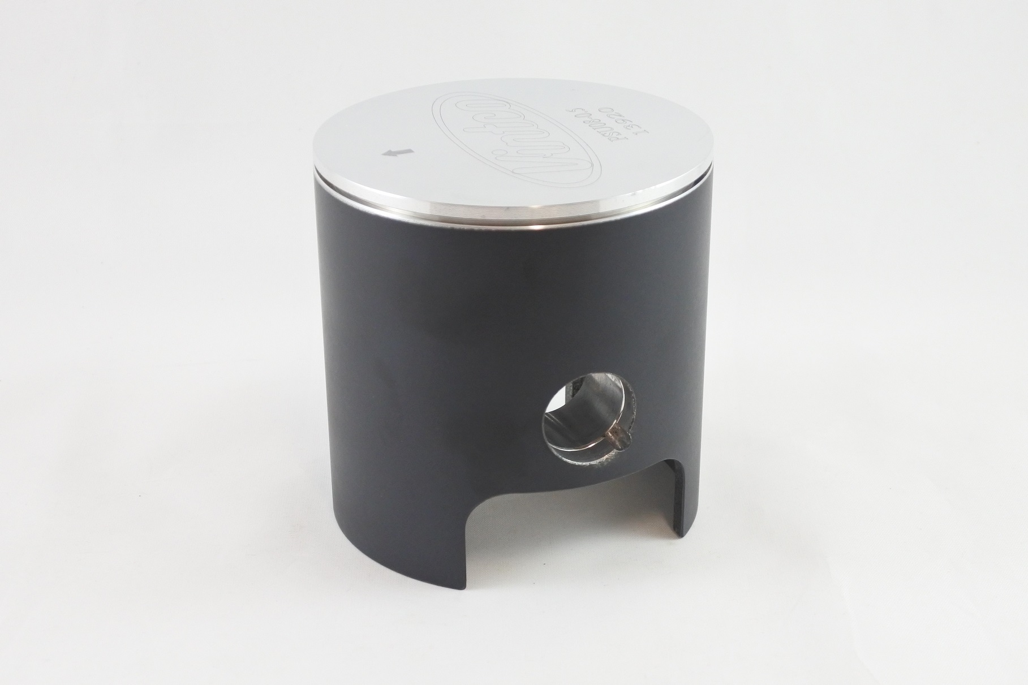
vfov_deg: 29.9
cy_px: 342
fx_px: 1285
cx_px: 514
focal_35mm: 45
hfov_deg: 43.6
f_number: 4.5
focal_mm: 16.8
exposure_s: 1/125
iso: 640
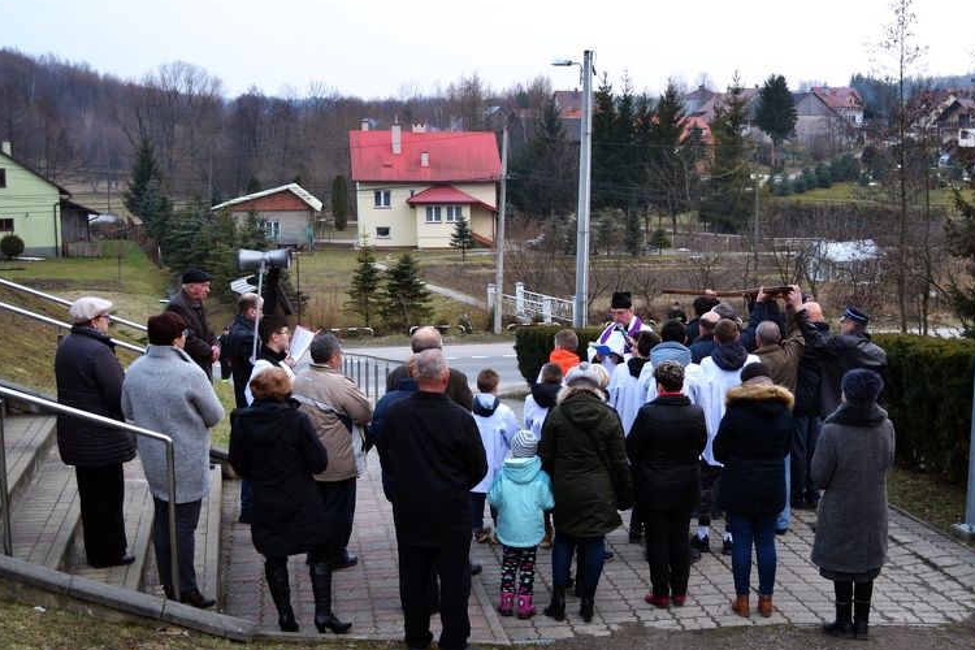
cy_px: 325
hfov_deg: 50.7
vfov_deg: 35.1
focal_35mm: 38
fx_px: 1029
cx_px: 488
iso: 400
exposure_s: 1/50
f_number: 4
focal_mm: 24
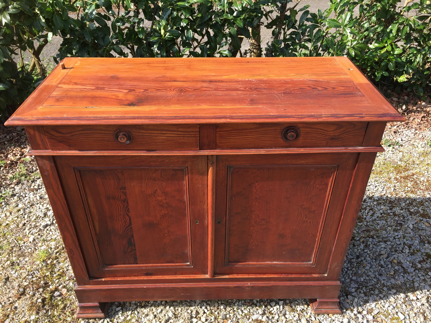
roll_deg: -2.3
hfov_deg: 61.7
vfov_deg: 48.2
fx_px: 361
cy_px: 162
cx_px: 216
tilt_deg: -35.8
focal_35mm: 29
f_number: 2.2
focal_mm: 4.15
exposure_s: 1/460
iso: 32
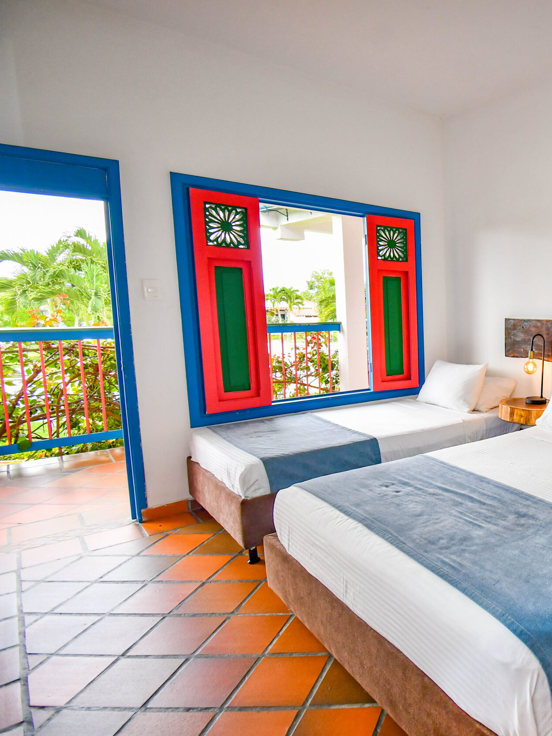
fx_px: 468
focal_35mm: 22
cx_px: 559
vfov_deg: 76.4
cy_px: 369
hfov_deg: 49.2
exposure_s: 1/125
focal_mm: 10
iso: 320
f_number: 4.5
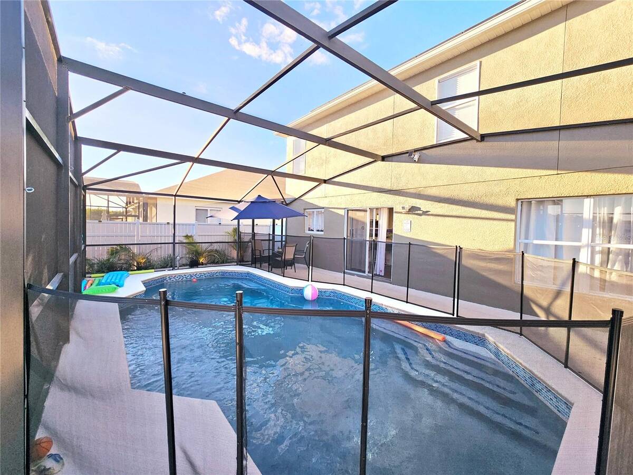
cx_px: 316
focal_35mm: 13
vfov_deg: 89.9
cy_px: 238
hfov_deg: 106.2
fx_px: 238
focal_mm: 2.2
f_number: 2.2
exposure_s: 1/323
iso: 50
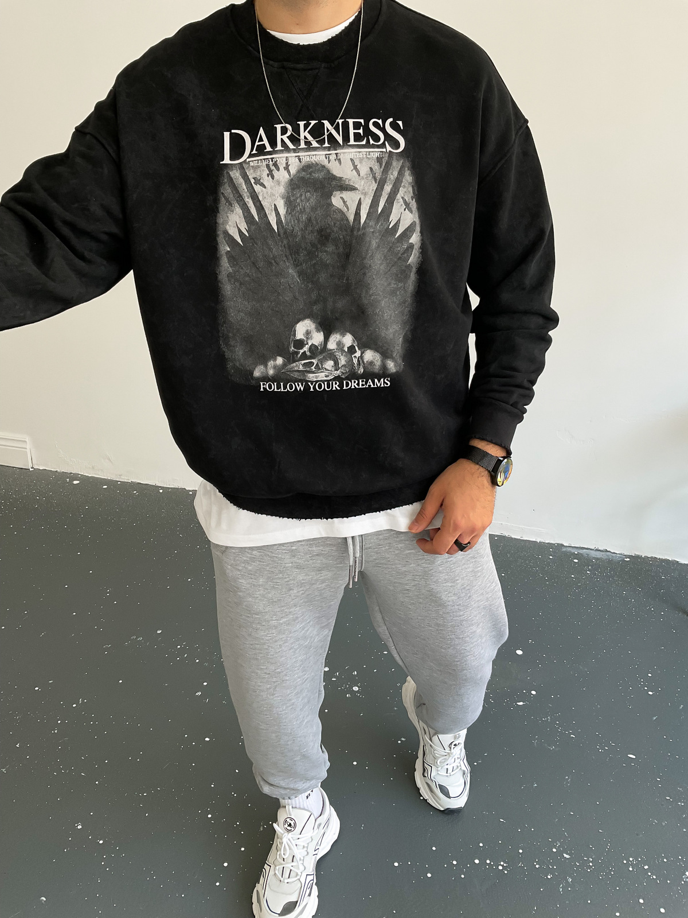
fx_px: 769
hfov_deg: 48.2
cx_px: 344
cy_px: 459
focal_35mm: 29
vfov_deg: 61.7
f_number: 1.8
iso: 40
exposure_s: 1/120
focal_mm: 3
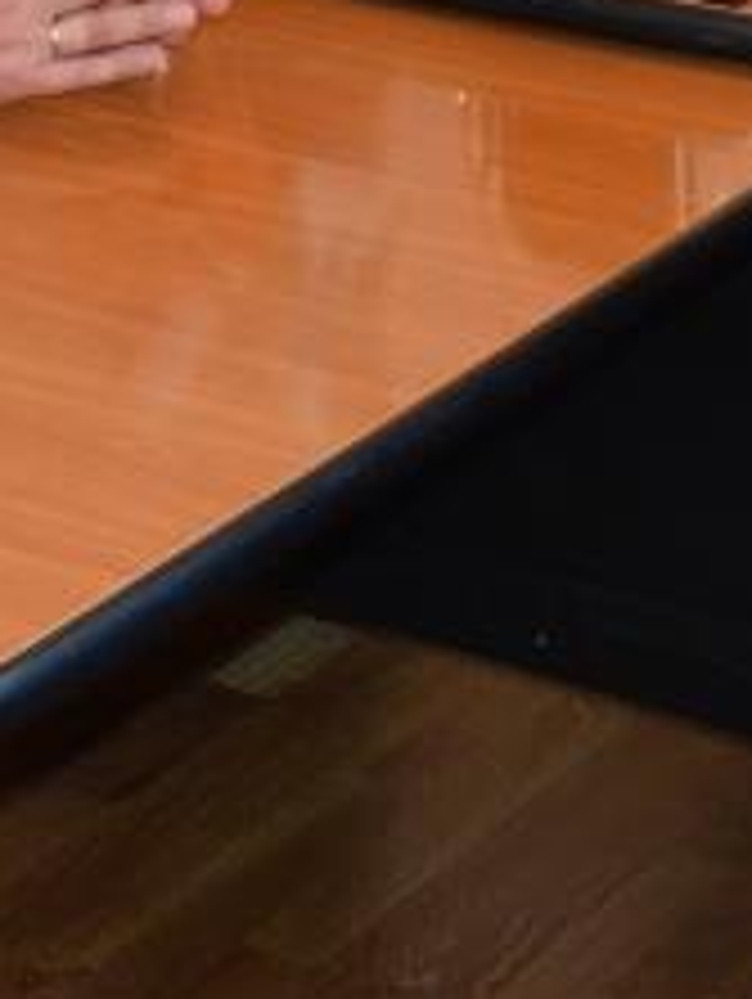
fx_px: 3845
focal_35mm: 133
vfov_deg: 14.1
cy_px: -362
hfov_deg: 11.1
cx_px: 135
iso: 800
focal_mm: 20
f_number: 4.5
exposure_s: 1/80
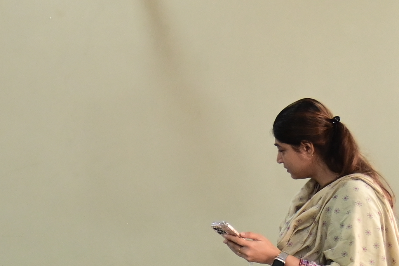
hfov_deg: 9.5
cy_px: 367
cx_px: -210
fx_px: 2339
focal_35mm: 211
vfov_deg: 6.4
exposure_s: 1/80
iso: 1000
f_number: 4
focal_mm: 35
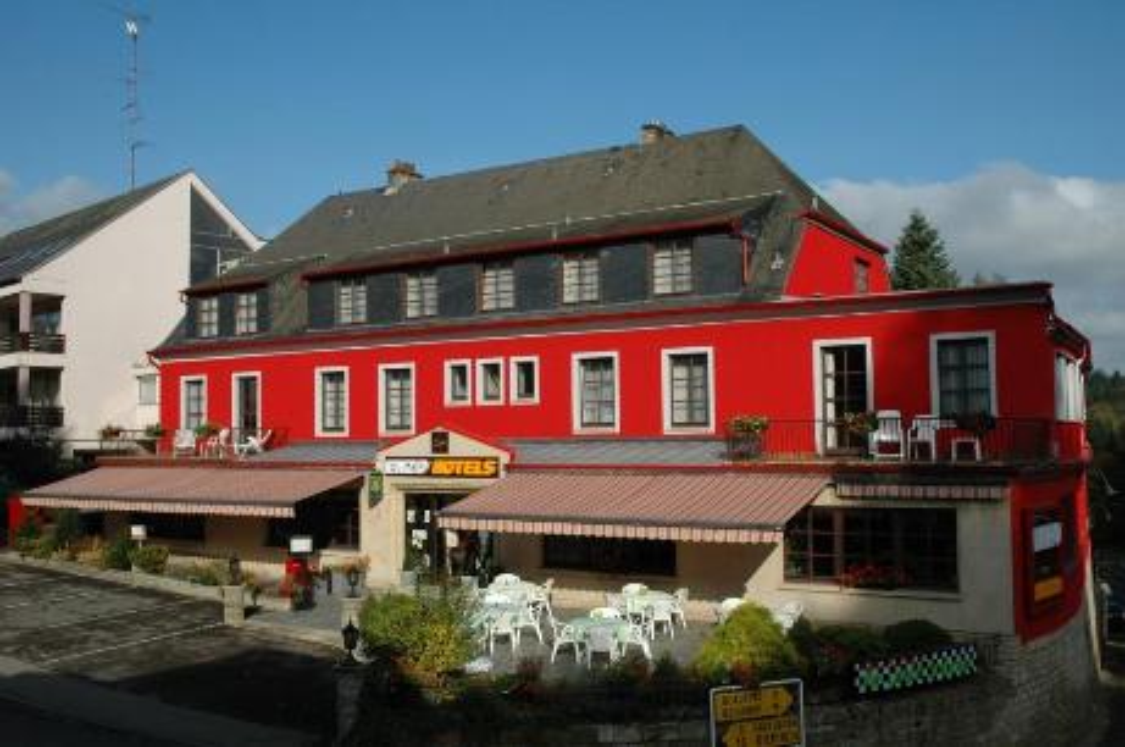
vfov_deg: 36.8
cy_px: 374
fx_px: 1123
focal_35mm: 36
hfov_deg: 53.2
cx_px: 562
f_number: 9
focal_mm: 24
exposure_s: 1/500
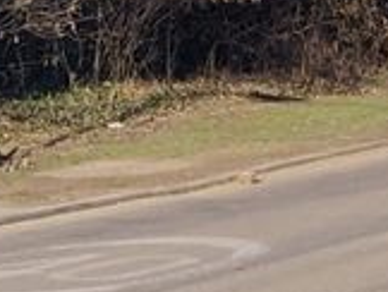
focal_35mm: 171
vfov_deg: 8.5
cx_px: -163
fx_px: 1920
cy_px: -150
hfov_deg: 11.2
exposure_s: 1/1036
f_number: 1.7
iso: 100
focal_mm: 4.25
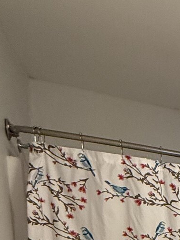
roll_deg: -3.5
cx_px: 391
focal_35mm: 64
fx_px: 444
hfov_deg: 16.0
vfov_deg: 23.2
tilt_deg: -9.6
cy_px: 376
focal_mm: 2.22
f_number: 2.2
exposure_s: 1/60
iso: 250
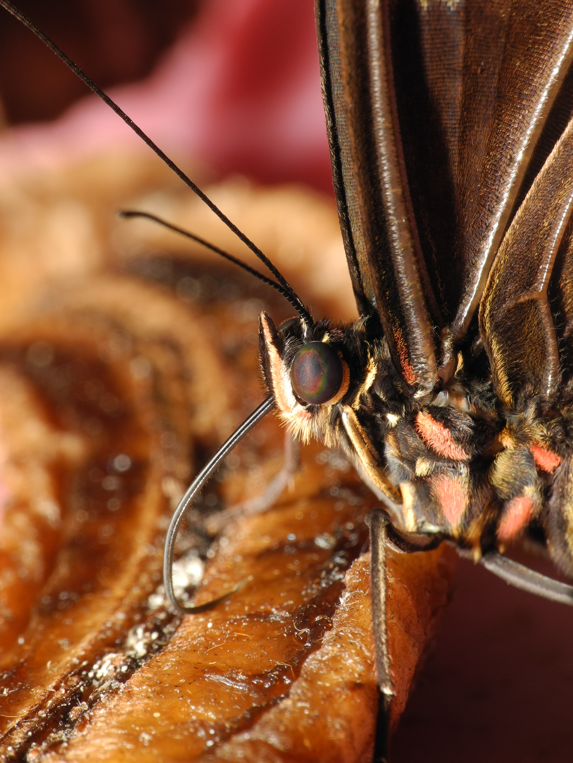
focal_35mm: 135
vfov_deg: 14.6
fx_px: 2980
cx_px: 286
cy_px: 382
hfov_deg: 11.0
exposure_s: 1/320
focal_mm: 28.9
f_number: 8
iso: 100
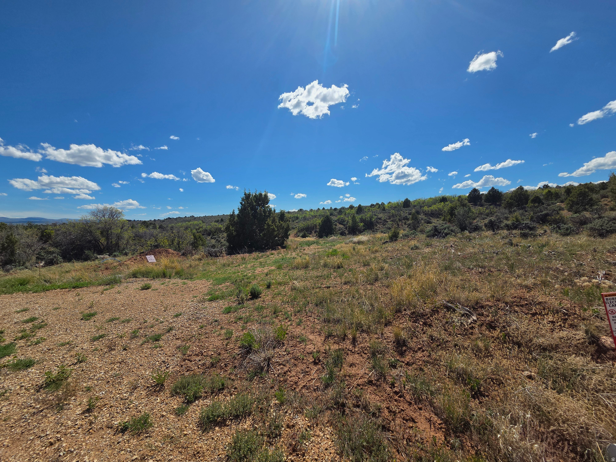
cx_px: 308
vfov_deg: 89.9
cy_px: 231
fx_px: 231
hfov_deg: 106.2
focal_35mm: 13
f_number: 2.2
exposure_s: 1/5214
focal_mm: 2.2
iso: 100
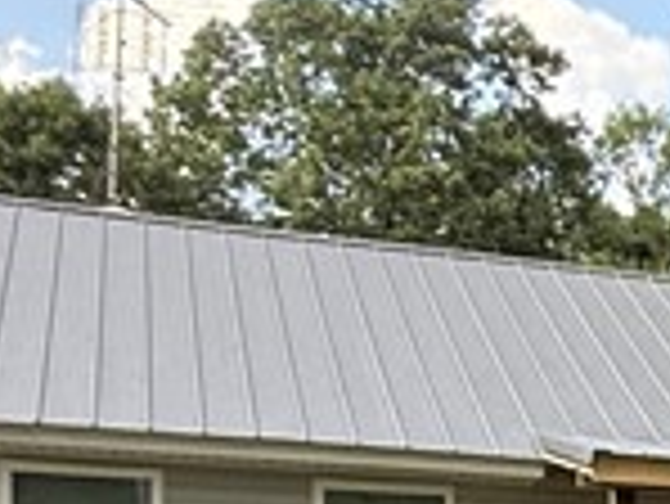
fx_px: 1860
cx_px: 1232
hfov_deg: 16.7
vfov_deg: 14.3
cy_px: 774
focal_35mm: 96
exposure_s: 1/180
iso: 64
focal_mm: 2.22
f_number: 2.2
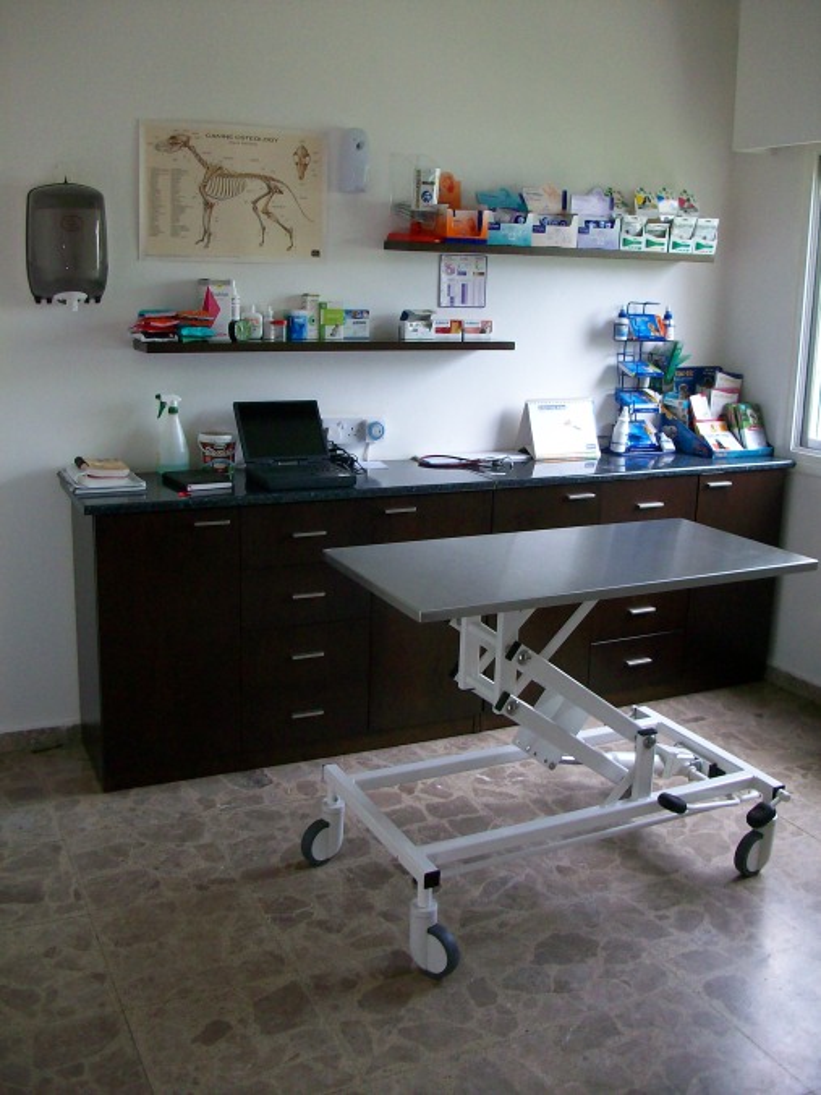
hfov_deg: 41.8
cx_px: 410
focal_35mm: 34
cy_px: 548
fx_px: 1075
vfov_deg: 54.0
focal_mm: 5.7
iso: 160
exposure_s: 1/76.1
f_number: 2.8
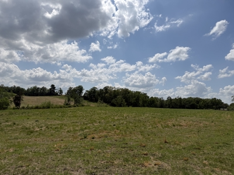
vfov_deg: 56.8
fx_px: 162
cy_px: 88
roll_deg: -3.3
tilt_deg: +1.8
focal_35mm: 24
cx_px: 117
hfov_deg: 71.6
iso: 100
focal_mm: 6.76
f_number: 1.78
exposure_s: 1/17544
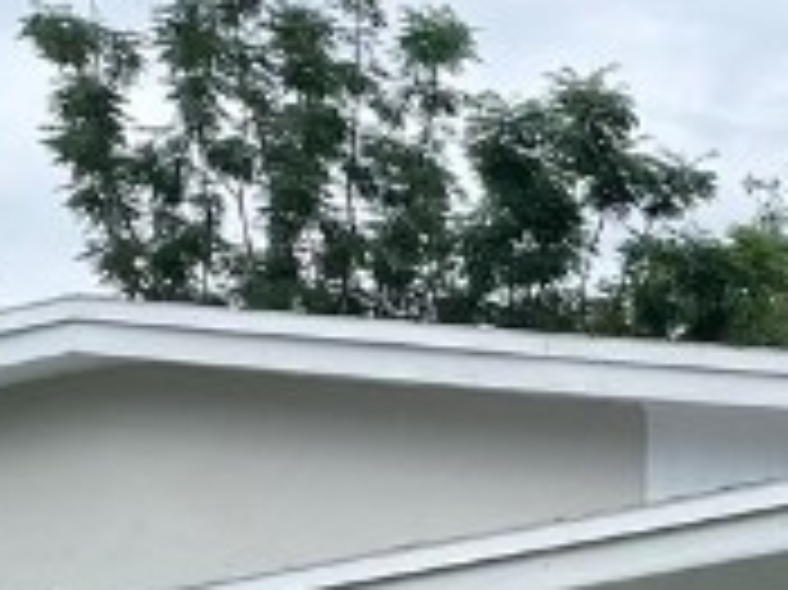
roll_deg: +0.7
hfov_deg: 12.8
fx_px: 3458
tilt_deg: +0.1
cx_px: 874
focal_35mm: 152
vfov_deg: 9.3
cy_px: 1049
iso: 32
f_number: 1.6
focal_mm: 4.2
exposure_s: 1/3401
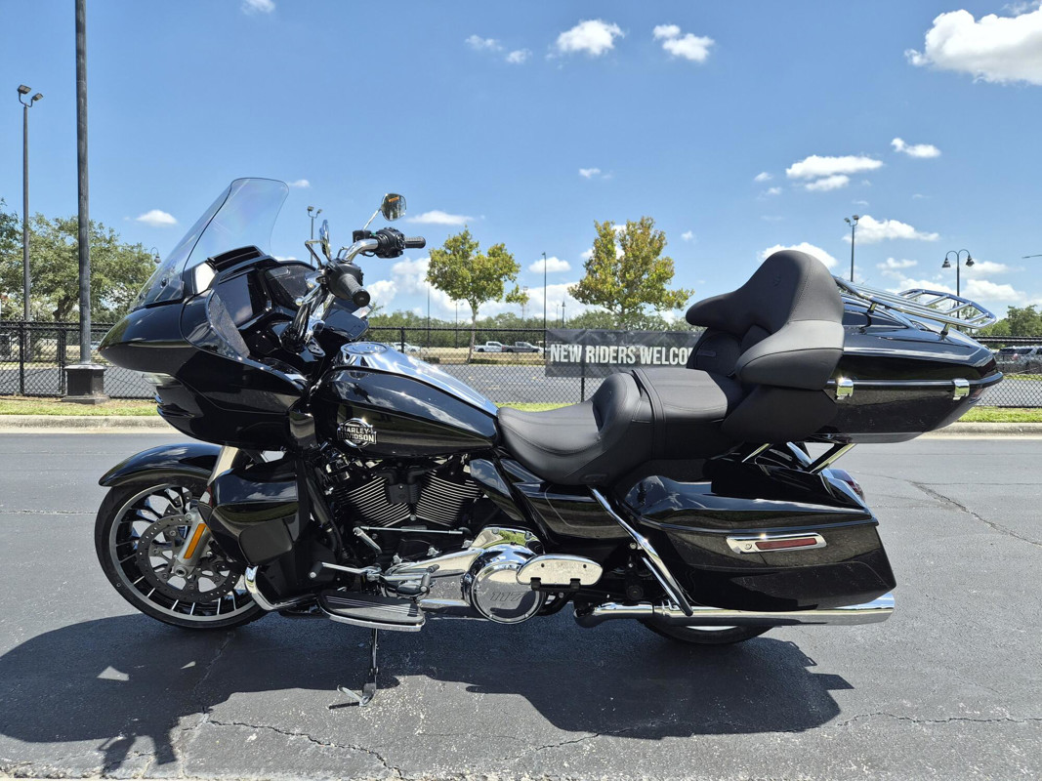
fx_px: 692
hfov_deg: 73.9
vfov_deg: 58.9
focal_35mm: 23
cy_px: 390
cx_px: 521
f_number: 1.8
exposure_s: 1/3592
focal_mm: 5.4
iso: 80
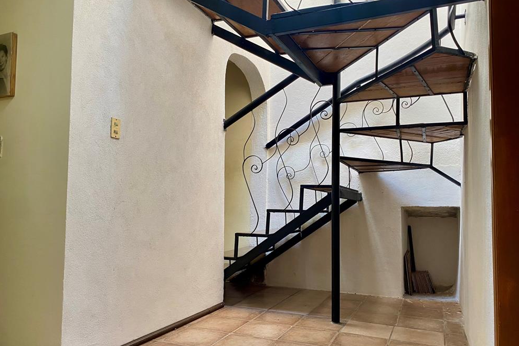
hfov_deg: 65.5
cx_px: 259
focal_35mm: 28
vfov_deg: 46.4
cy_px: 181
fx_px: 404
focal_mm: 4.25
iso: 80
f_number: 1.8
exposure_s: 1/60
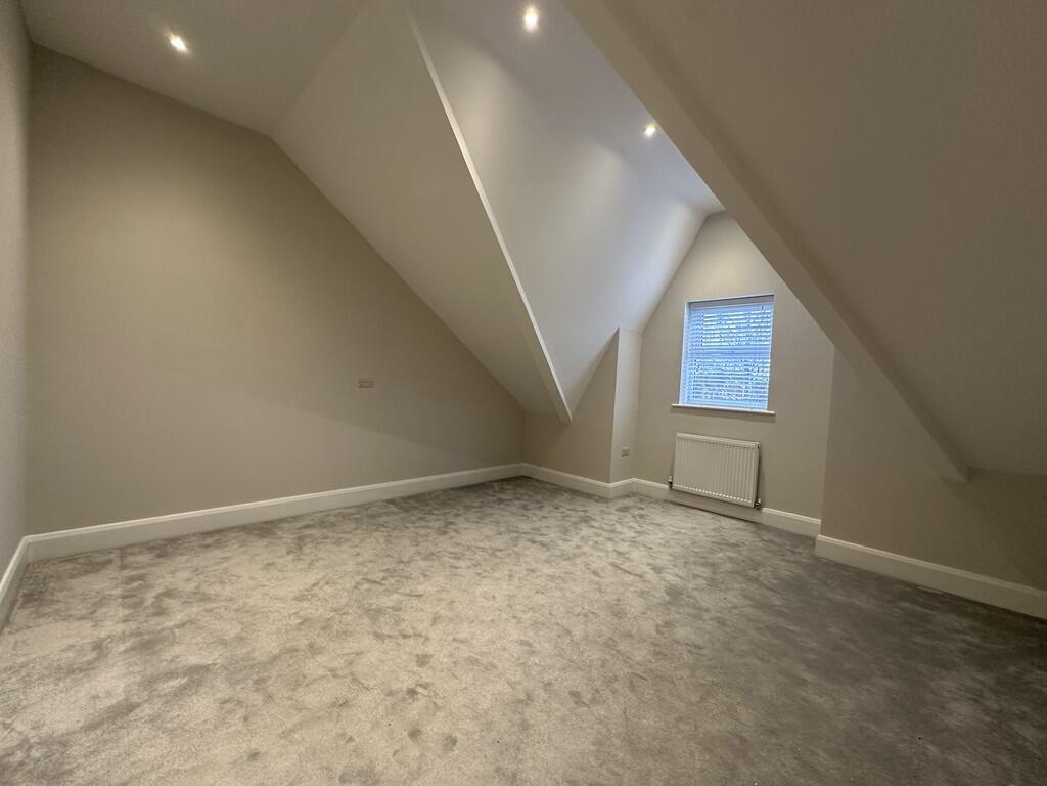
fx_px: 423
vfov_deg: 85.7
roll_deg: -3.1
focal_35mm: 14
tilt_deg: -1.6
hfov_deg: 102.1
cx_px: 524
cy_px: 393
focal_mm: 2.22
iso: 200
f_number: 2.2
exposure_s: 1/50
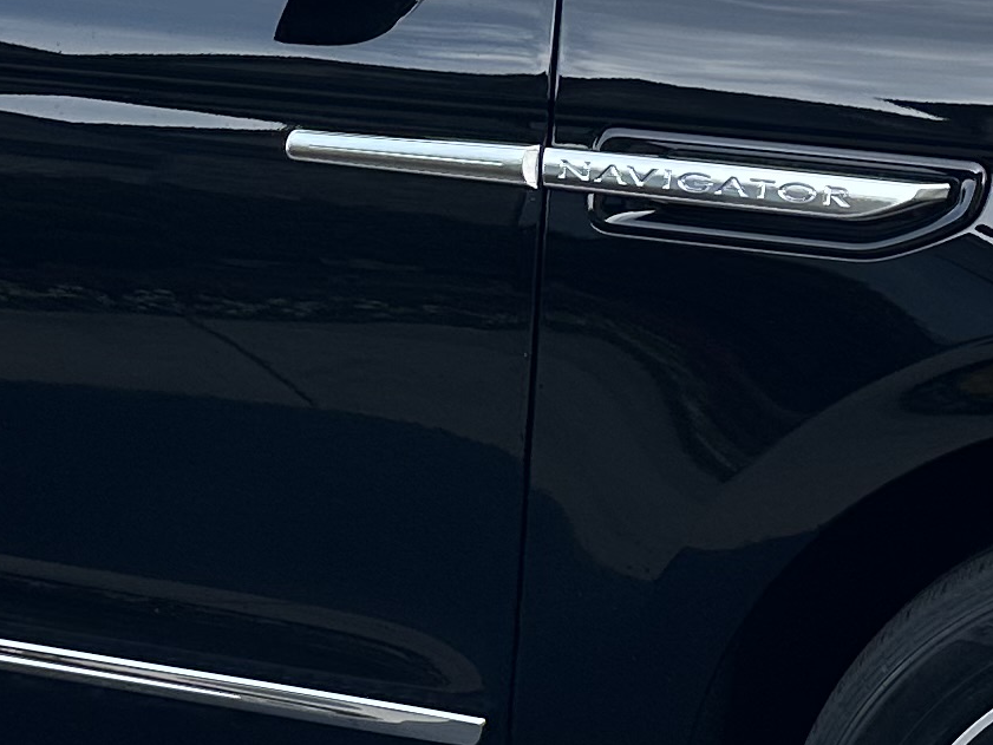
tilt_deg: -8.4
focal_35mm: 115
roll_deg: +1.8
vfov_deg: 12.8
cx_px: 215
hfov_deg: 17.0
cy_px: 98
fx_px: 3299
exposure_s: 1/1393
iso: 80
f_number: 1.78
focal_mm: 6.86
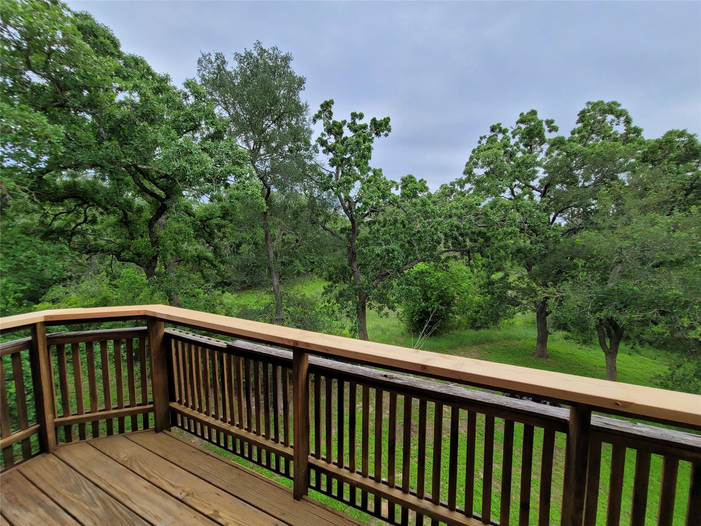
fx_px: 263
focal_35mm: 13
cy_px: 263
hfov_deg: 106.2
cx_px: 350
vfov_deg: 89.9
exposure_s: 1/871
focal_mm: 2.2
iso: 64
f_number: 2.2
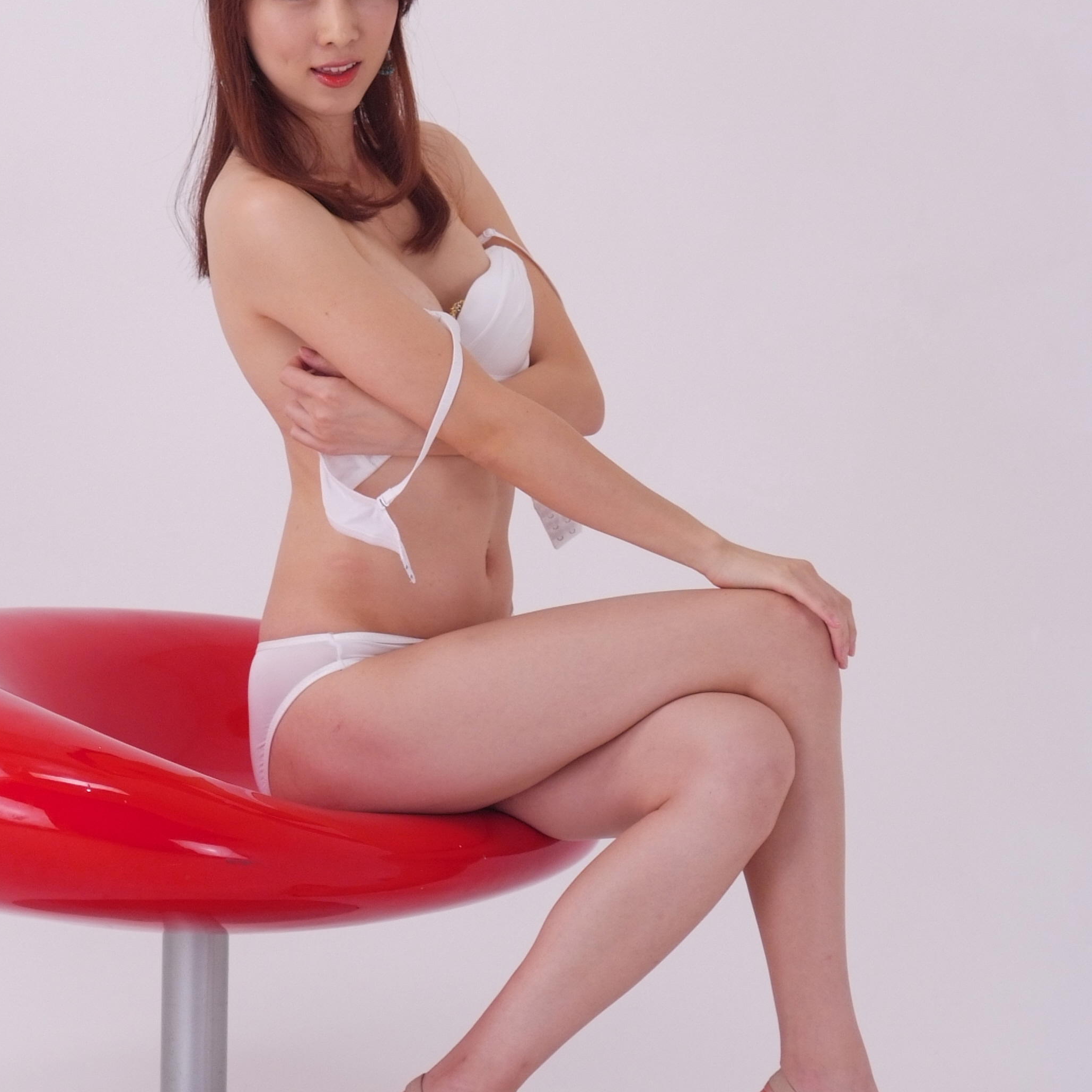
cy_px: 286
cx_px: 382
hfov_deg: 7.8
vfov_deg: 7.8
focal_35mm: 225
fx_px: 8030
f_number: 5
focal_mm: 85
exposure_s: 1/160
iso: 320
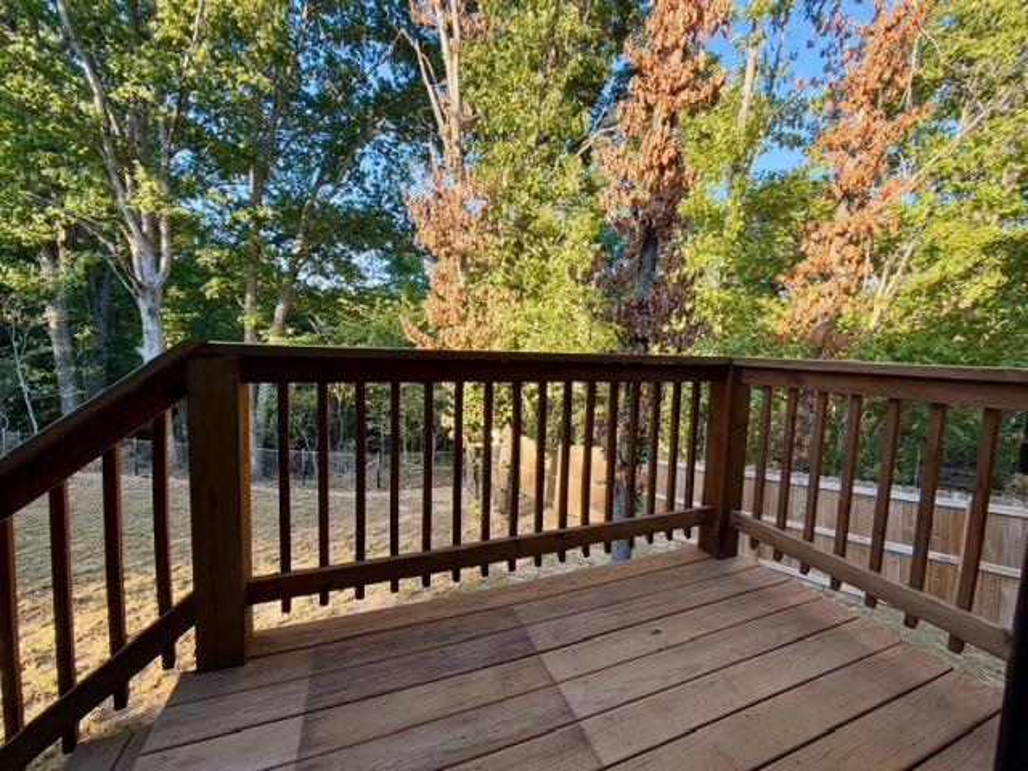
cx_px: 514
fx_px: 416
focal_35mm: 14
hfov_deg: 102.1
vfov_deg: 85.7
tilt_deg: -5.2
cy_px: 386
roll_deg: -1.2
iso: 50
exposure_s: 1/121
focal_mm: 2.22
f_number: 2.2
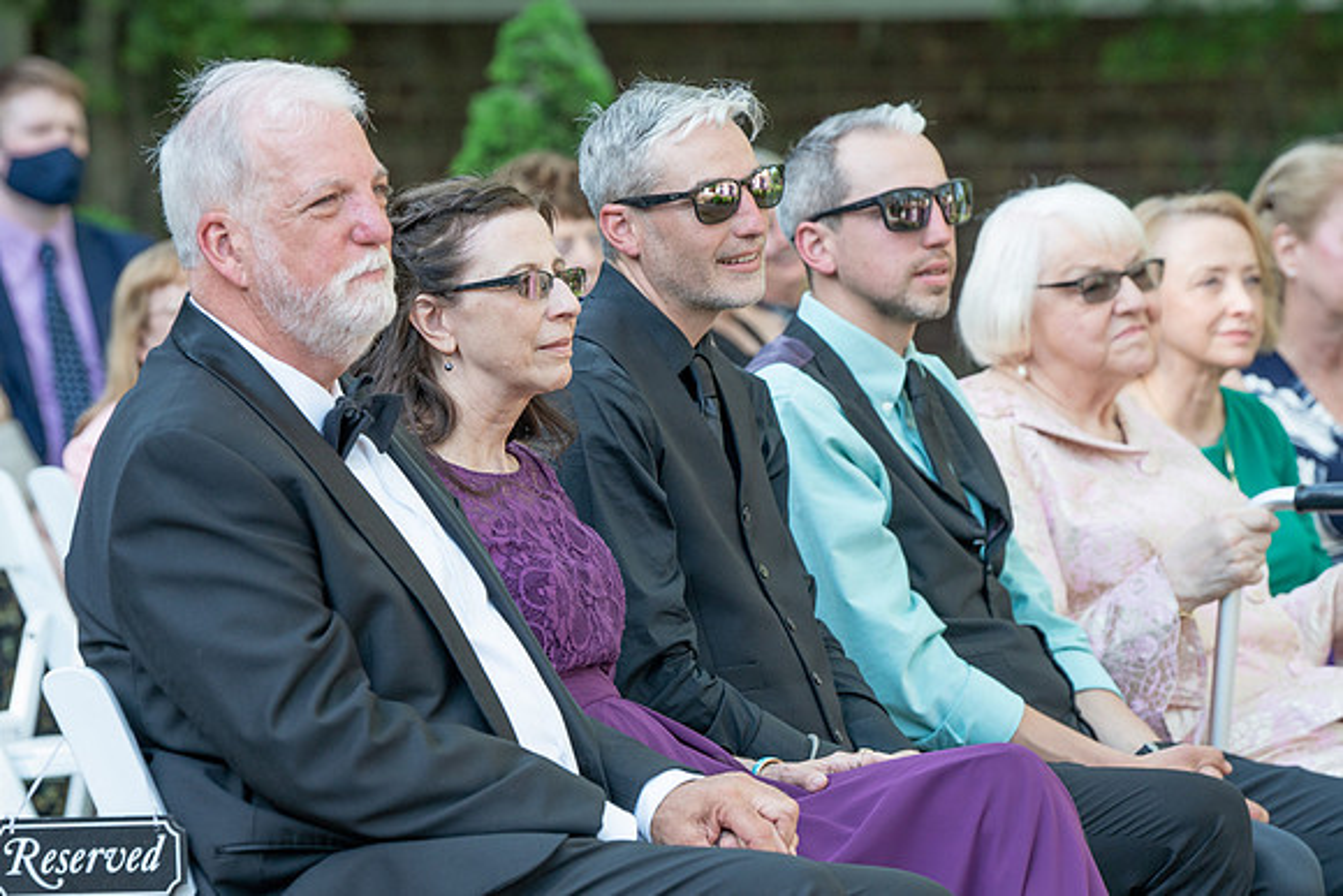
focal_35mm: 251
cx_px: 540
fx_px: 9348
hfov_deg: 8.2
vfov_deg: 5.5
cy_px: 496
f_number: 5.6
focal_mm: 200
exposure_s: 1/250
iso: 320
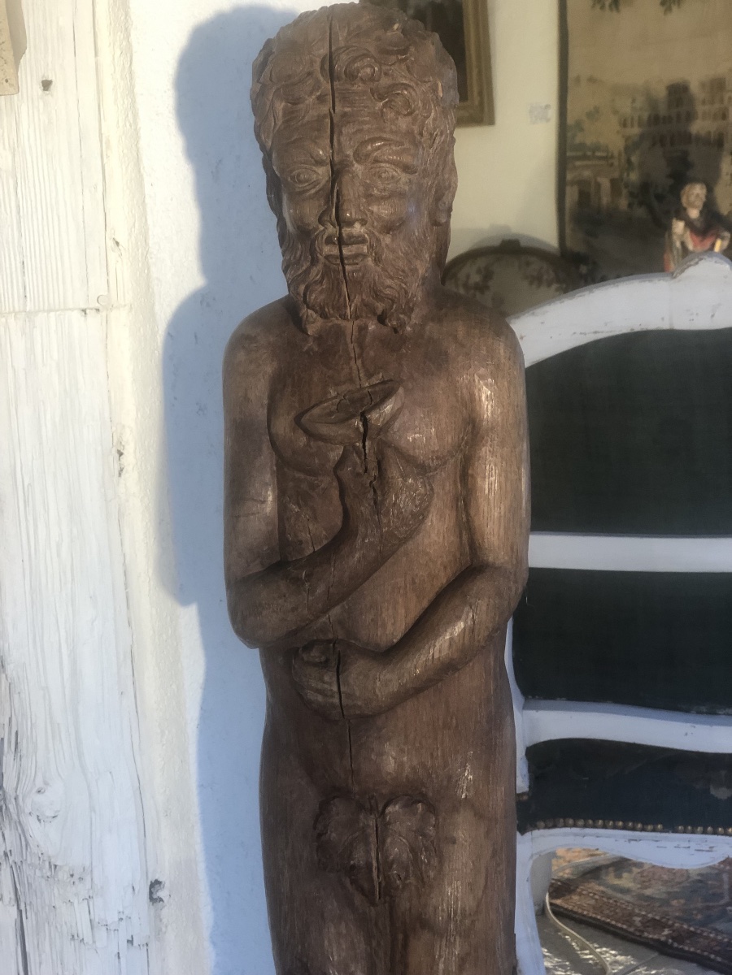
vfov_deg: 33.8
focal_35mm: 57
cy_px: 488
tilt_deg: -8.7
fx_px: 1607
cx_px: 366
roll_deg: +3.4
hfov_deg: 25.7
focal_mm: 6.6
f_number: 2.8
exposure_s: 1/100
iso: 250
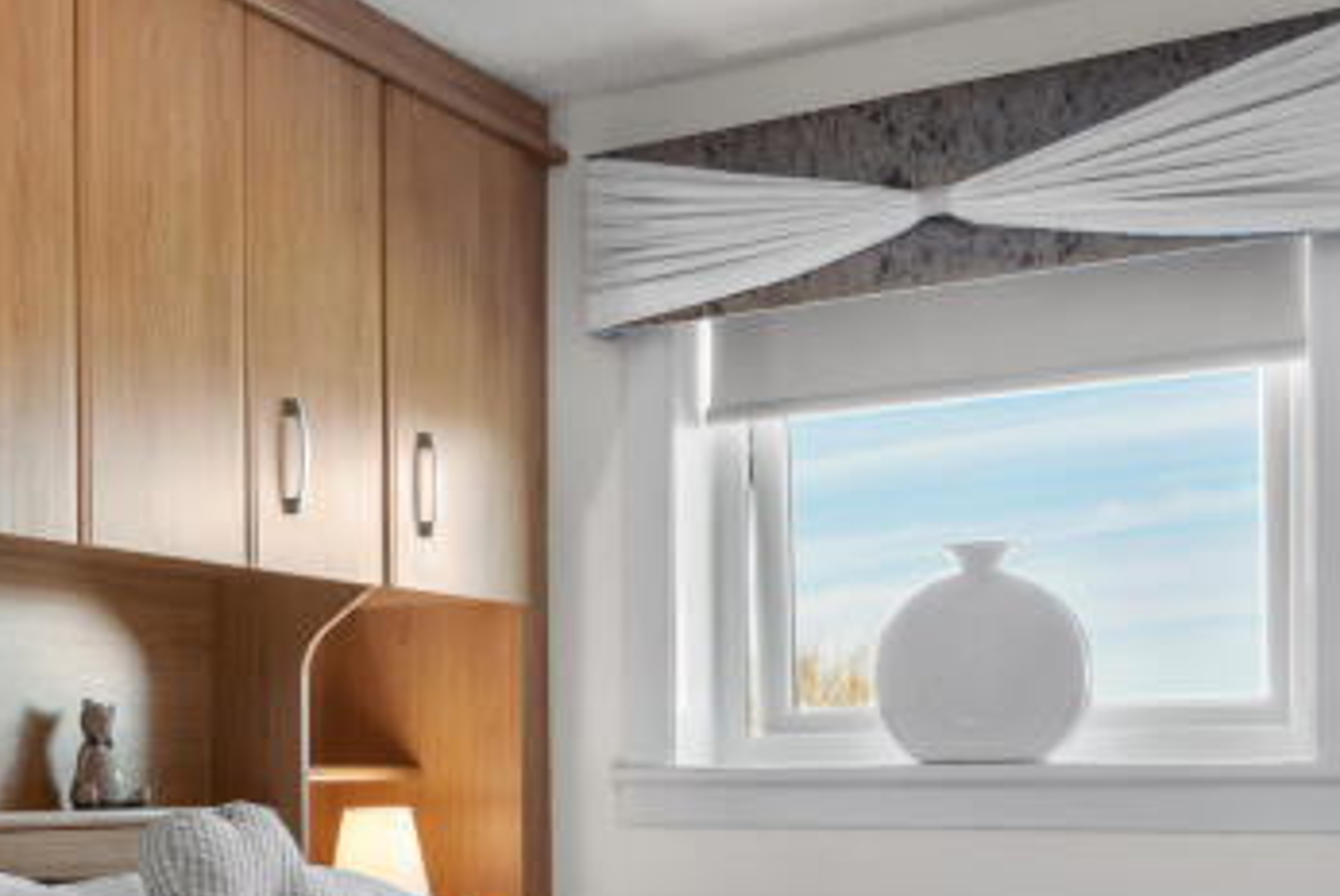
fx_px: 2086
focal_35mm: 56
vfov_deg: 23.6
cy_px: 790
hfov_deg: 34.8
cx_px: 324
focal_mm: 19
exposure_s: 1/2
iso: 100
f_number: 8
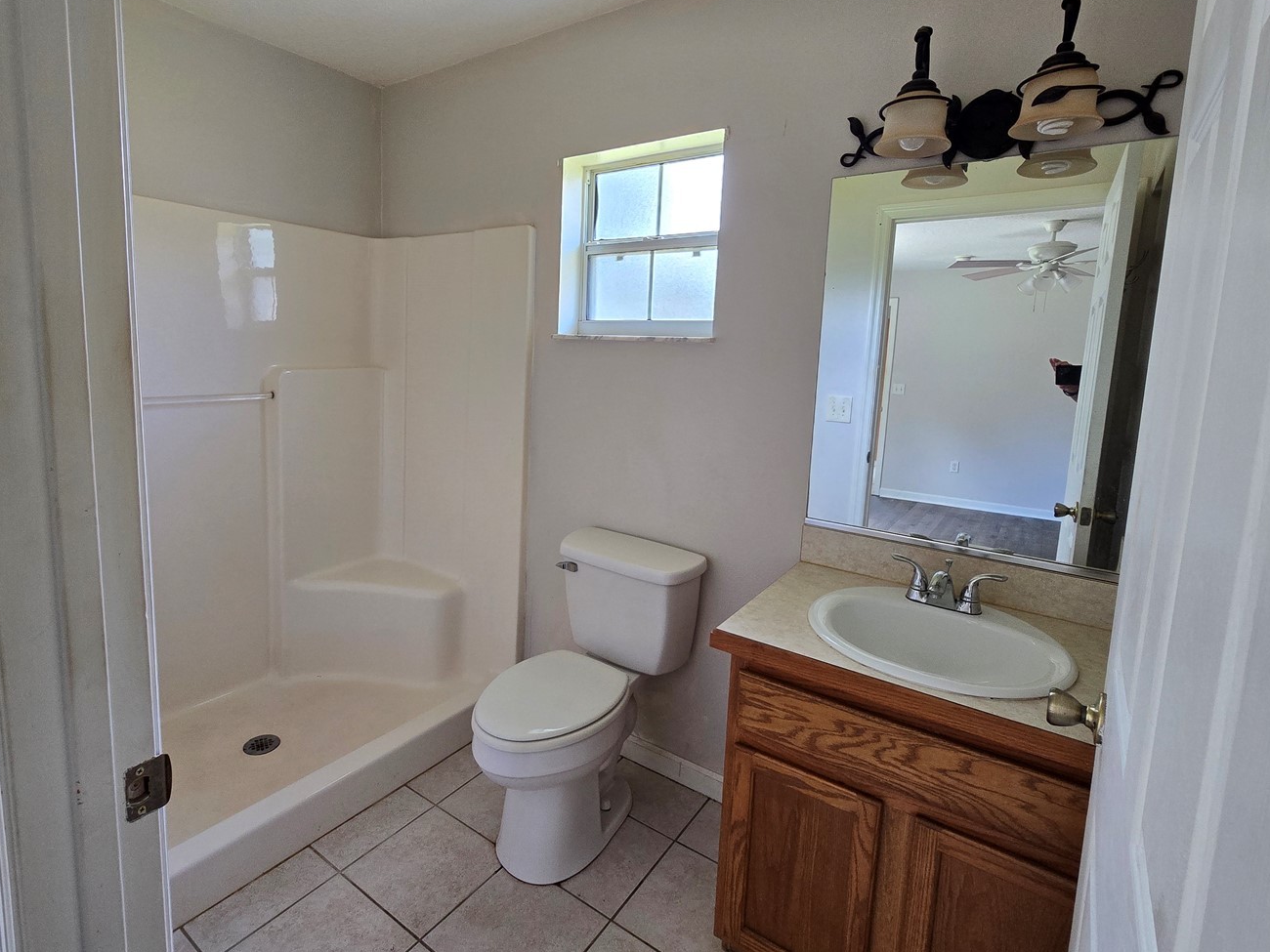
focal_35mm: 16
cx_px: 594
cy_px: 415
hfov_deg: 94.4
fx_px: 587
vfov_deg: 77.7
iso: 125
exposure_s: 1/60
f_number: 2.2
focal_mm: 2.2
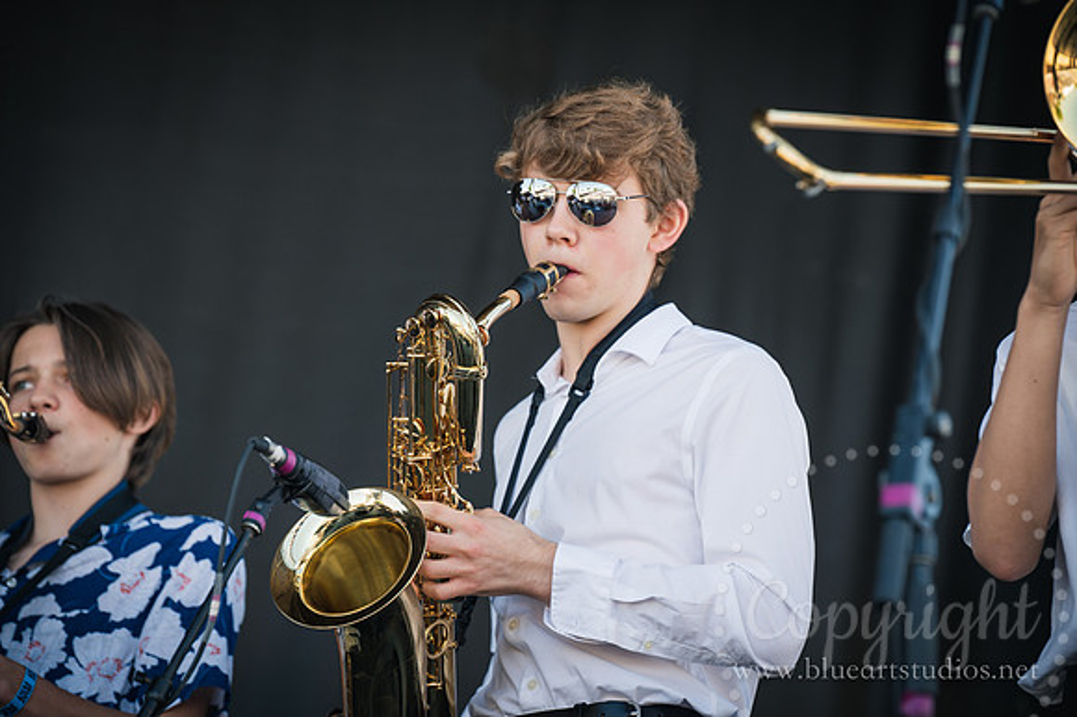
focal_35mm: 135
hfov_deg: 15.2
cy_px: 358
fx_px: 4036
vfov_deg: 10.1
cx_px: 538
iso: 200
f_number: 4
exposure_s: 1/320
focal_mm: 135
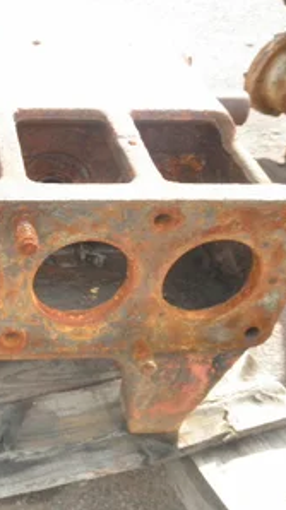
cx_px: -51
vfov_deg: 49.4
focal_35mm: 41
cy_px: 255
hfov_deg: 26.0
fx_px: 554
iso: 64
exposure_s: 1/200
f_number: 3
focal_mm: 5
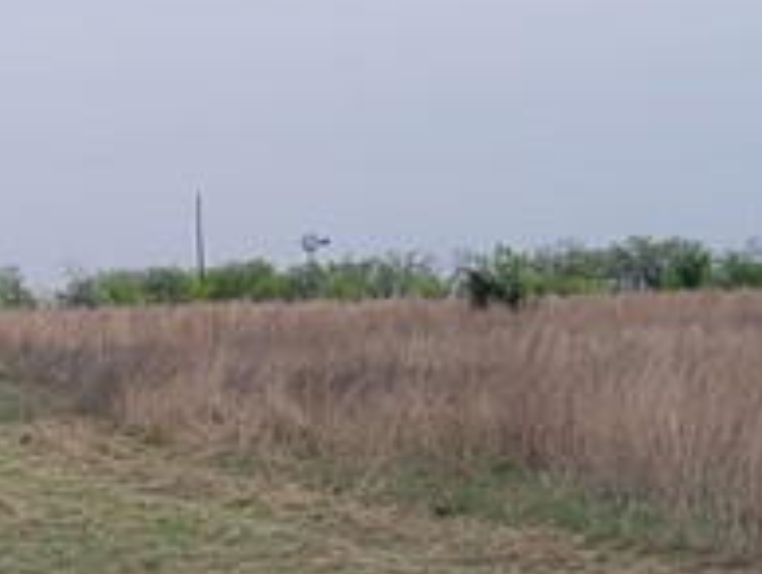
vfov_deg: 10.8
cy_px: 393
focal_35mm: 137
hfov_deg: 14.1
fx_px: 3020
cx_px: -43
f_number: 1.8
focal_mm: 5.4
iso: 40
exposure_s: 1/3512
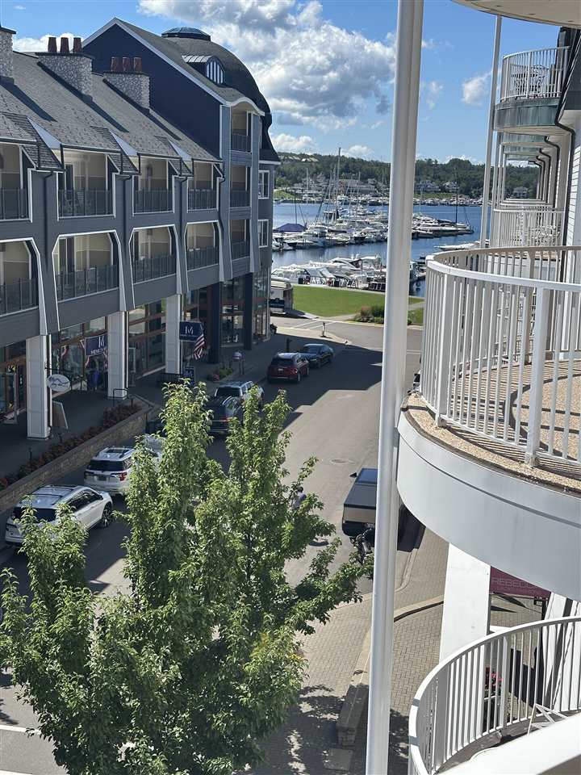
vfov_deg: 39.7
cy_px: 388
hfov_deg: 30.3
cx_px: 290
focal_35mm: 48
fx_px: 1074
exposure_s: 1/4566
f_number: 1.78
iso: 64
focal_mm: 6.86
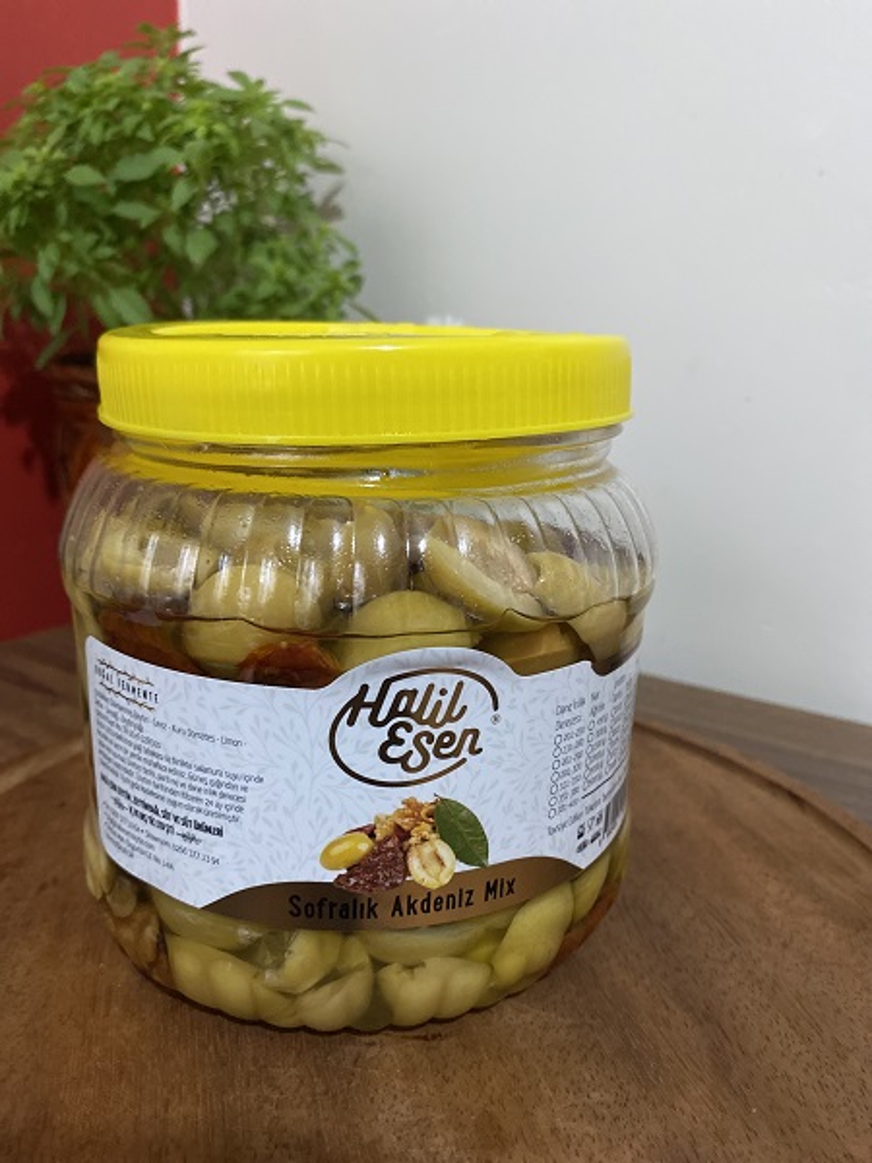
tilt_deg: -13.6
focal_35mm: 26
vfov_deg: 67.3
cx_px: 436
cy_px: 582
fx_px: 873
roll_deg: -1.9
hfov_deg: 53.1
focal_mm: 4.25
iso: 500
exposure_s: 1/44
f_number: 1.8
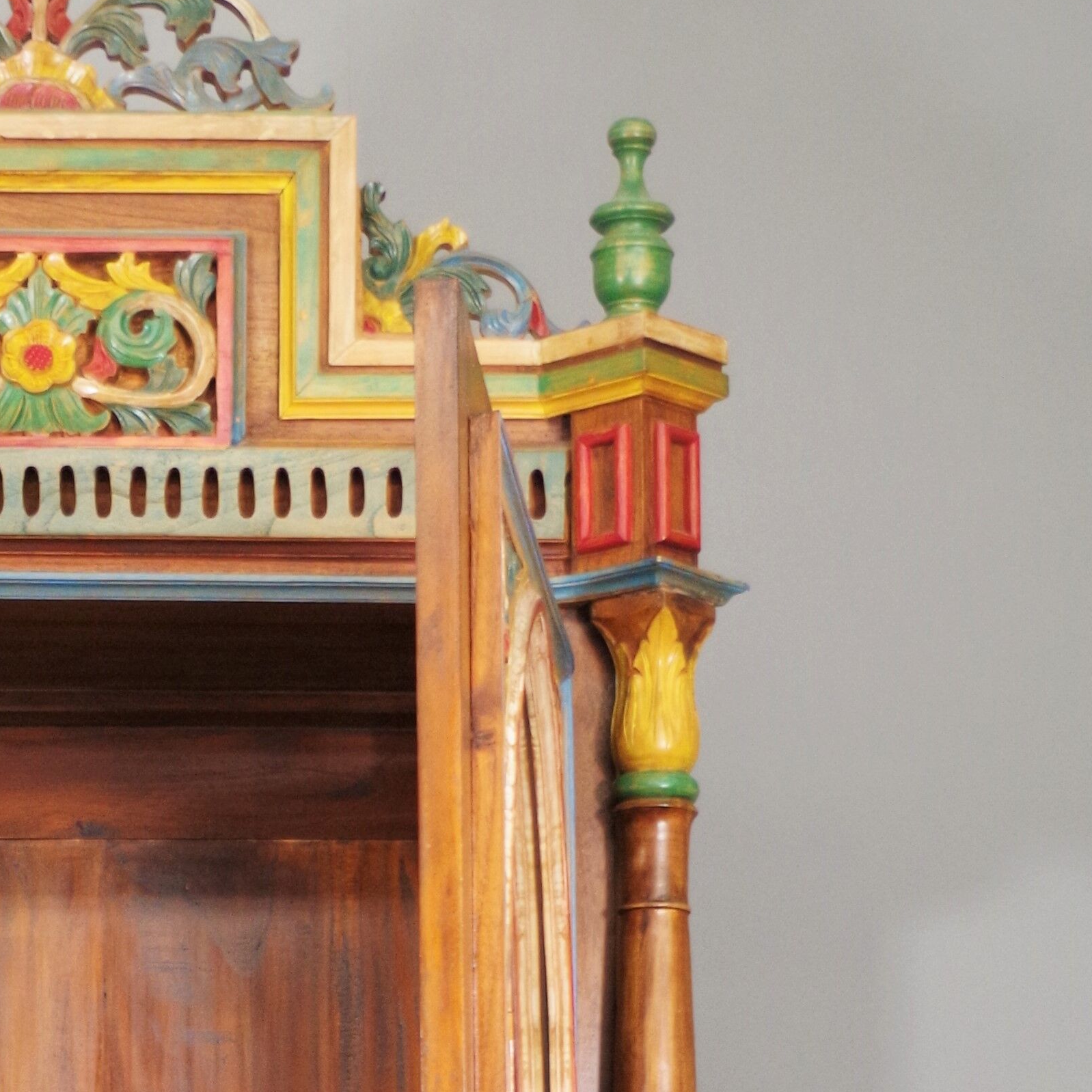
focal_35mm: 109
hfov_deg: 15.7
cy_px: 1521
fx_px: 3890
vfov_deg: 15.1
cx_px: -17
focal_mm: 24.38
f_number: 4
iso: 800
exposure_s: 1/60
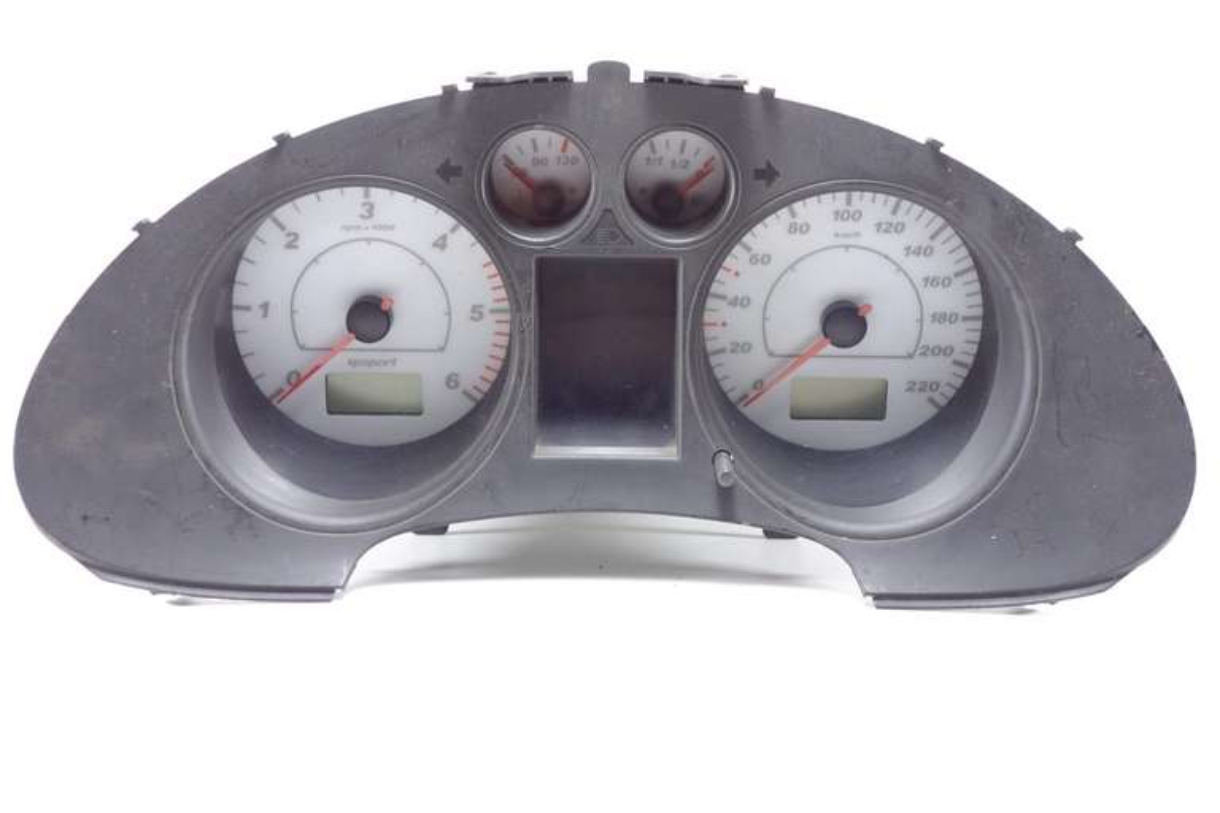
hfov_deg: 38.9
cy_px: 406
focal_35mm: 51
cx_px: 610
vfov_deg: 26.5
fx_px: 1728
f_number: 3.2
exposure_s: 1/60
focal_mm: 18.88
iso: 800
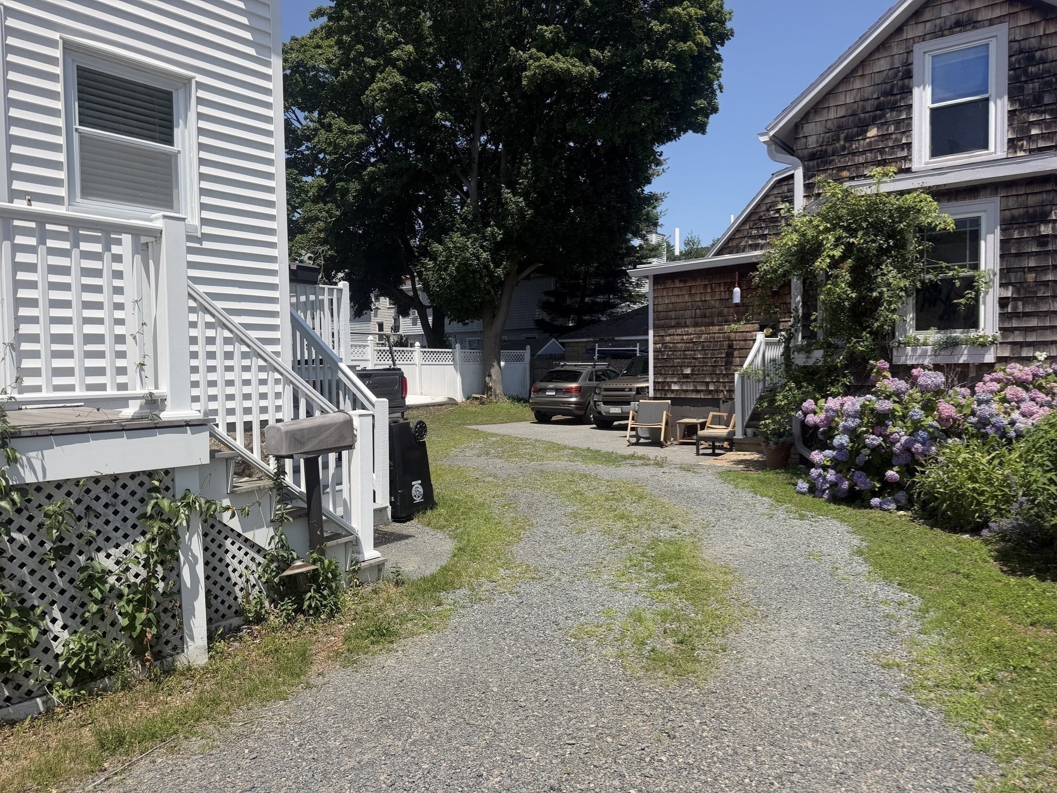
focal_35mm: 24
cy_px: 396
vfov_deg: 56.8
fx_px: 733
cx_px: 528
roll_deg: +1.3
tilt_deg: -2.7
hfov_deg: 71.6
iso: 80
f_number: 1.78
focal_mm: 6.76
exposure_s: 1/4975
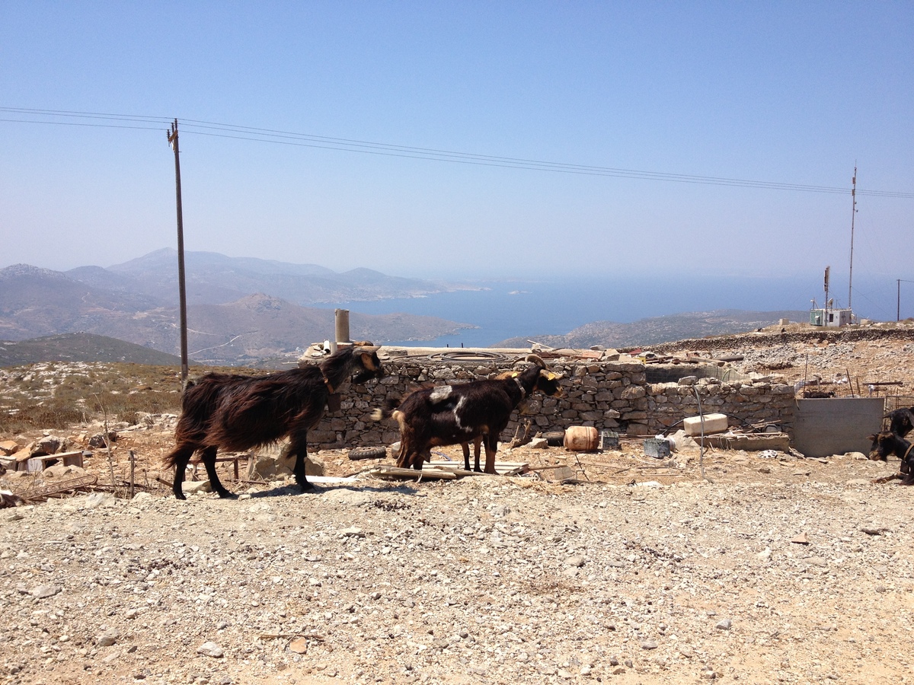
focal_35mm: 35
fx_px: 924
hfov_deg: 52.6
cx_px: 457
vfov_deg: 40.7
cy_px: 342
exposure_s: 1/1972
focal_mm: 4.28
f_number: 2.4
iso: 50
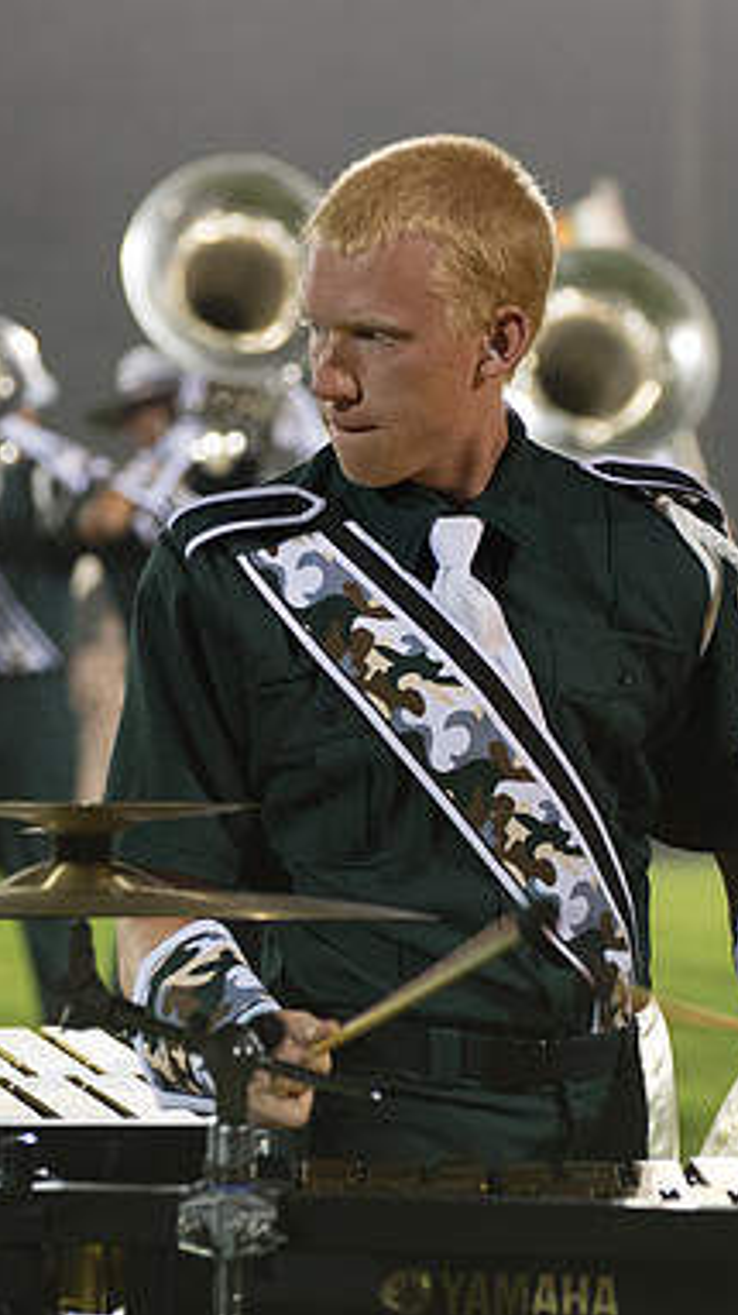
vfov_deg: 8.7
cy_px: 706
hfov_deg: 4.9
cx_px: 462
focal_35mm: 248
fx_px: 8641
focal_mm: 122
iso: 3200
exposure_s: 1/160
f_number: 4.8
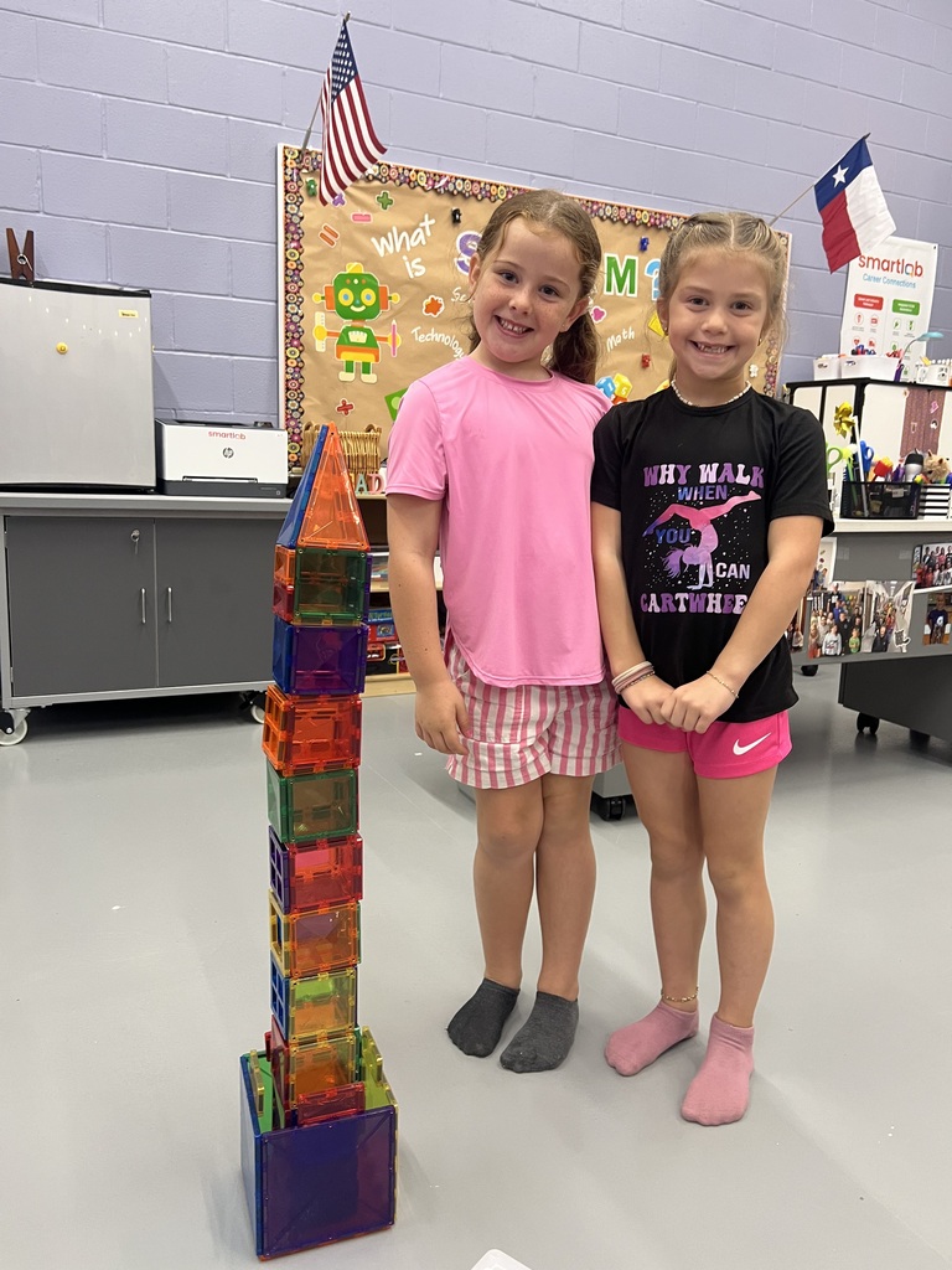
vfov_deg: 67.3
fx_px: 953
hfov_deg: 53.1
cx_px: 476
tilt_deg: -8.1
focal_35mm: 26
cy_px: 635
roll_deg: -1.7
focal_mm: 5.7
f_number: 1.5
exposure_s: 1/60
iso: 200
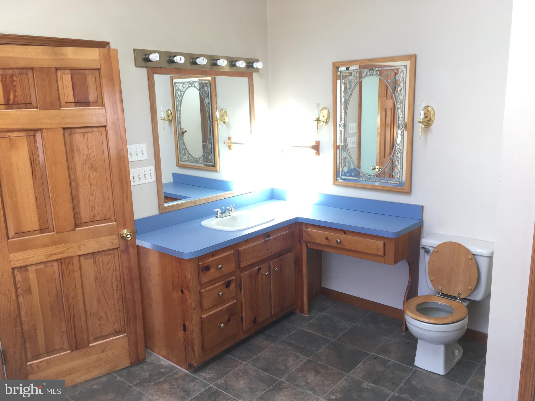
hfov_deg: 61.7
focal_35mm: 29
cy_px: 200
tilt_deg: -12.9
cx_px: 268
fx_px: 448
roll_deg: +1.4
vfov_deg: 48.2
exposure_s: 1/30
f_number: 2.2
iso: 50
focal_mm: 4.15
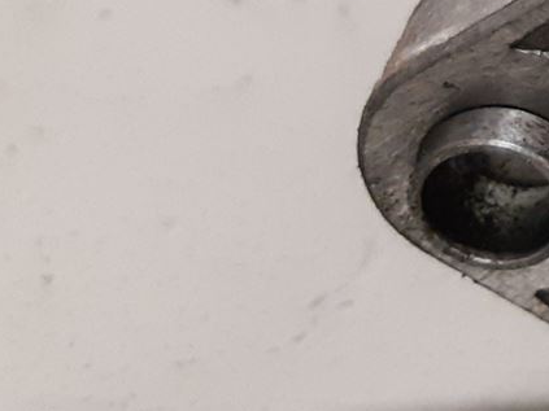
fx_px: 1998
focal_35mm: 126
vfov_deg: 11.5
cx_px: 1093
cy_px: -124
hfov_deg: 13.5
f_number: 1.7
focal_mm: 3.93
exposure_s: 1/50
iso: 250
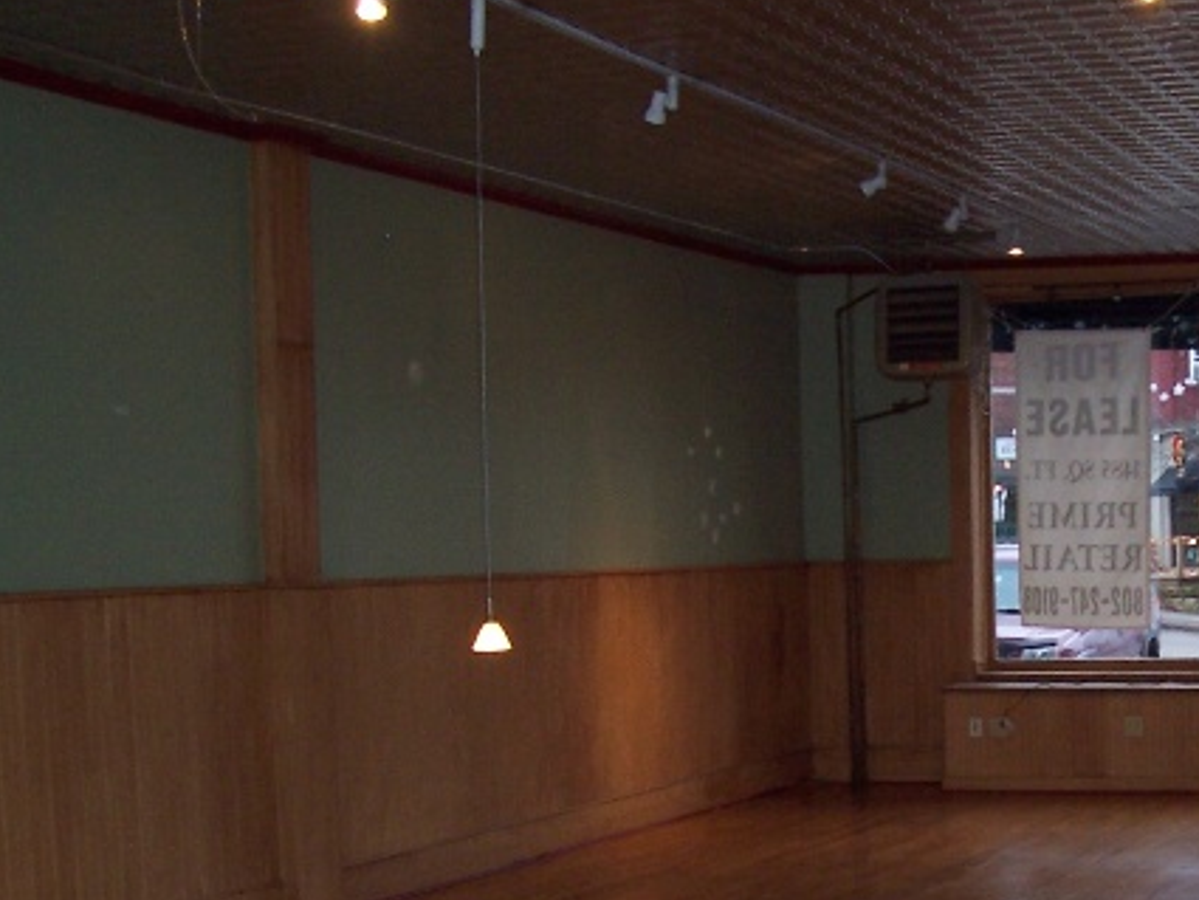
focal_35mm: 64
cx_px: 1033
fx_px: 2217
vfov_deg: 22.6
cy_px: 719
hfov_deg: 29.3
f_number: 2.7
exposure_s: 1/60
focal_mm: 5.6
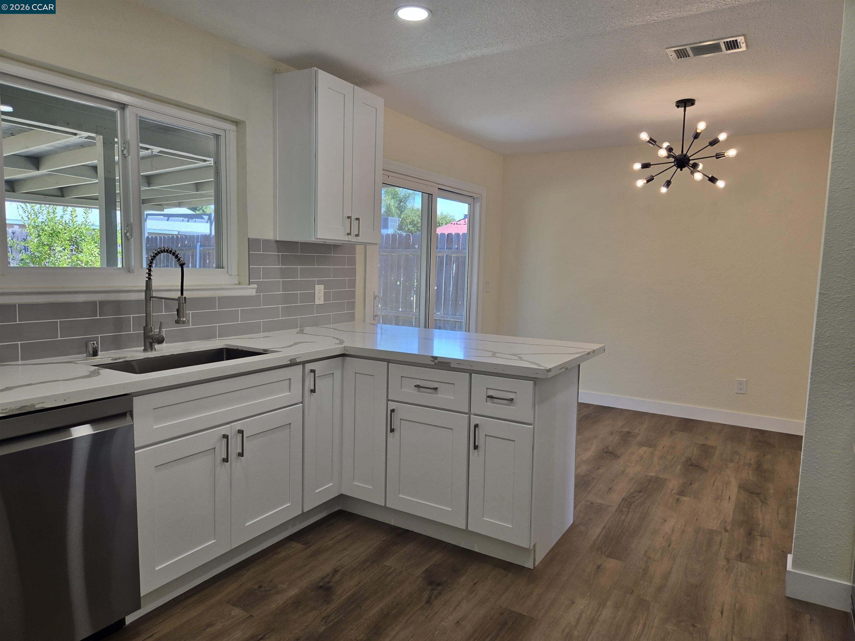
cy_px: 320
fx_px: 568
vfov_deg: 58.9
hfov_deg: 73.9
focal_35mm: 23
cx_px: 428
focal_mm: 5.4
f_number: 1.8
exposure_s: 1/120
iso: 32
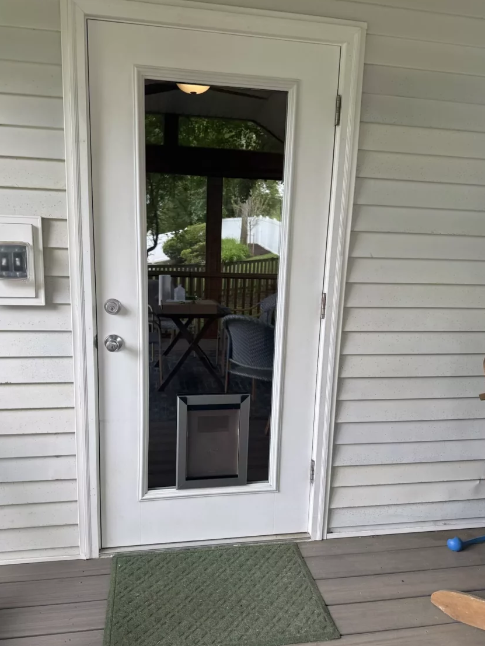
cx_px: 240
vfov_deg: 67.2
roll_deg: -0.5
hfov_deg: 53.1
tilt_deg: -10.9
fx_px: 486
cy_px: 347
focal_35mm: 26
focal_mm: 6.76
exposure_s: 1/120
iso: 80
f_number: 1.78
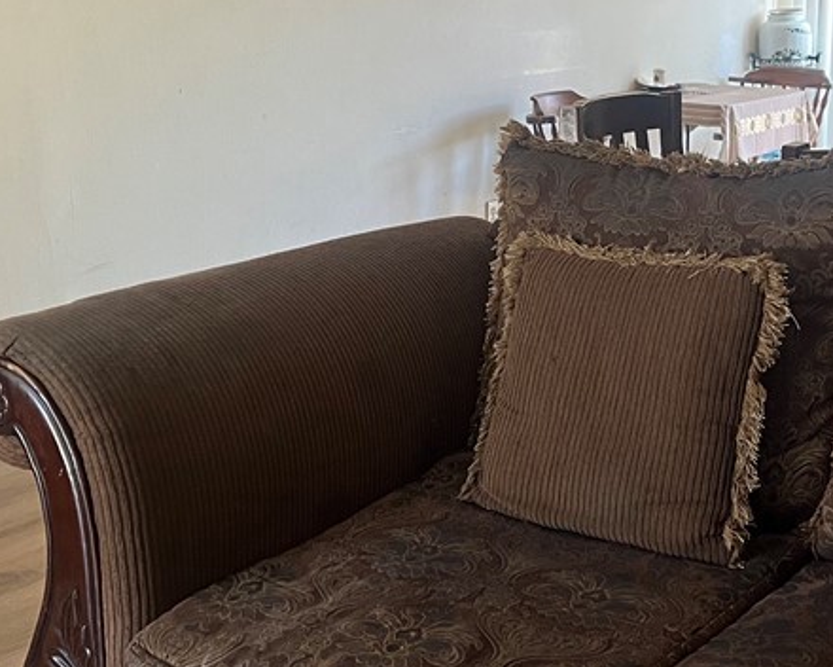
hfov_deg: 31.5
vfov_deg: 25.8
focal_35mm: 59
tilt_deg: -11.8
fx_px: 1455
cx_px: 598
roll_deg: -0.7
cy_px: 265
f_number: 1.5
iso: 200
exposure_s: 1/57
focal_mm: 5.7
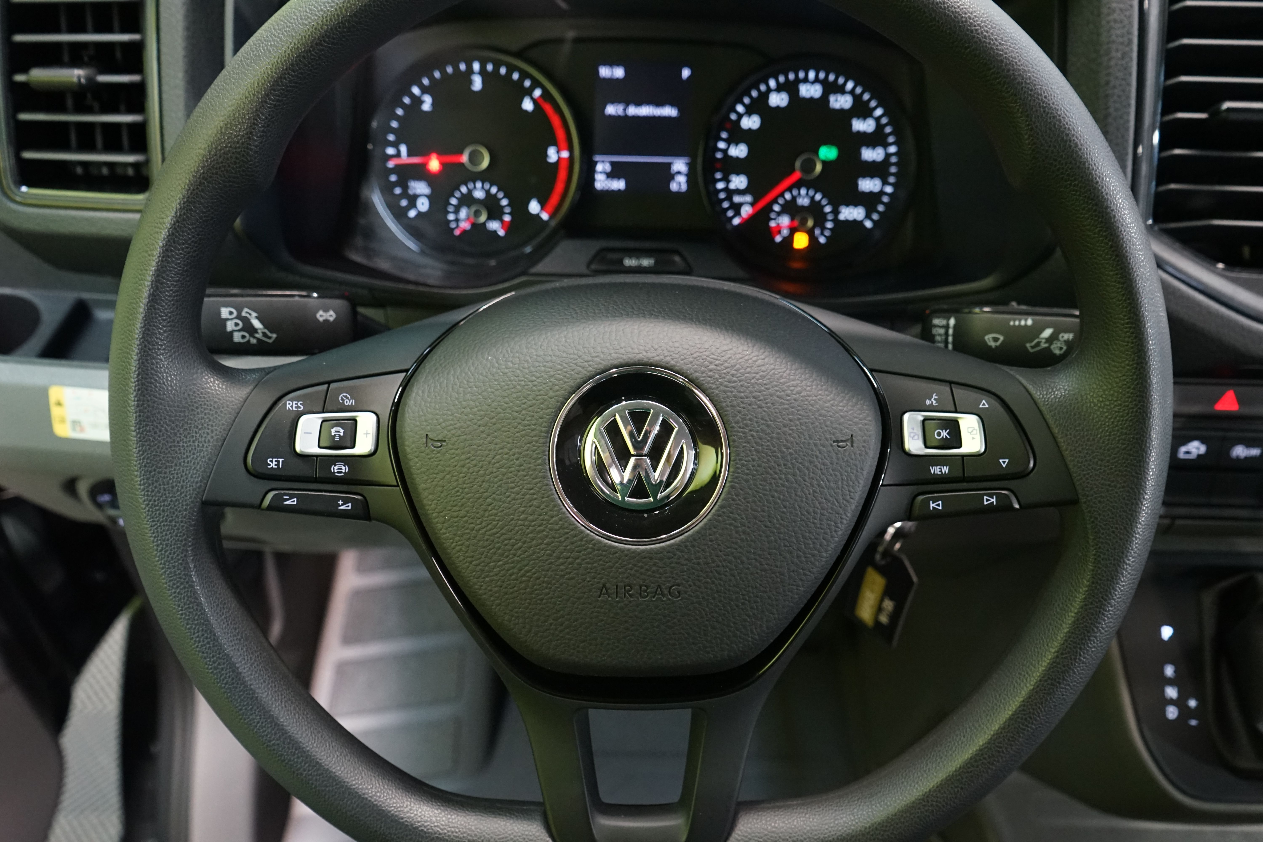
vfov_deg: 45.0
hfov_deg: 63.7
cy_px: 421
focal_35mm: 29
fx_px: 1017
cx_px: 632
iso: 3200
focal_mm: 29
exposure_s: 1/30
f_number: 5.6
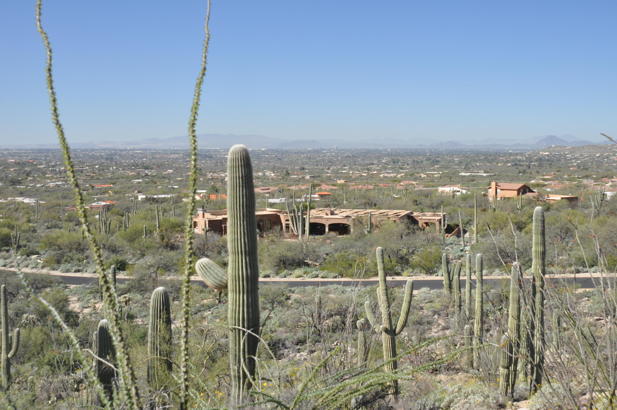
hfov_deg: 41.2
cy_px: 205
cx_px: 308
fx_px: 822
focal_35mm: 48
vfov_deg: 28.0
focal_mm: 32
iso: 200
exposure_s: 1/200
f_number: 7.1
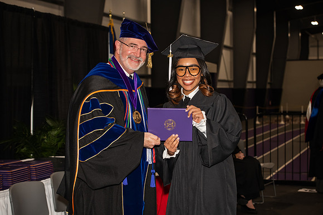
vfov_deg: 19.5
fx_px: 628
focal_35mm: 70
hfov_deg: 28.8
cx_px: 162
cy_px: 108
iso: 1000
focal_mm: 70
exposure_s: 1/200
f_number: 5.6
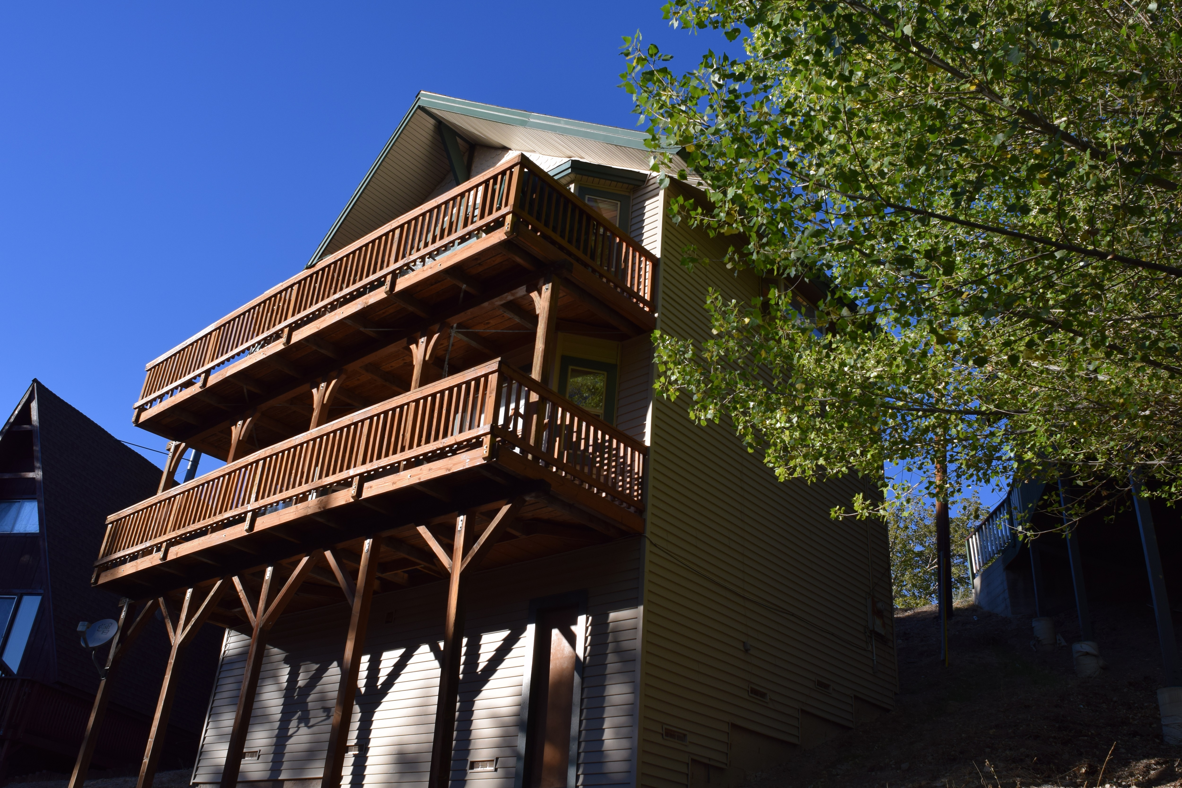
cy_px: 394
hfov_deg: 61.9
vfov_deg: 43.6
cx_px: 591
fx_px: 985
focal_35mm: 30
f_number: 8
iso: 200
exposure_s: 1/320
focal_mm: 20
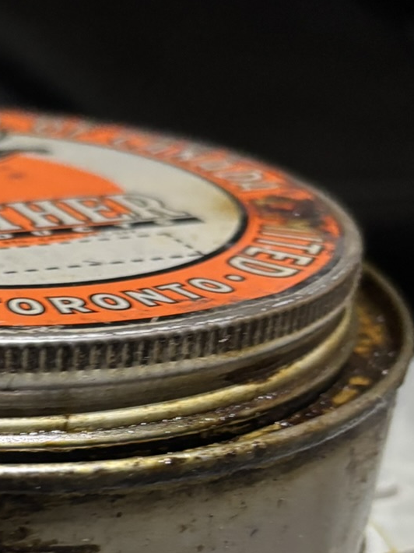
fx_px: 1197
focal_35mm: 75
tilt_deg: -25.6
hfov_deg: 18.3
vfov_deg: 25.3
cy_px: 481
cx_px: -123
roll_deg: -0.3
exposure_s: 1/60
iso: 400
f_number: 1.6
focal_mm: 5.96
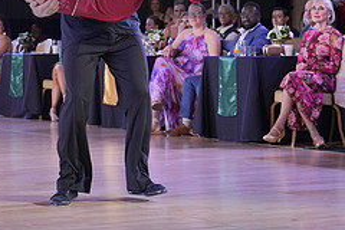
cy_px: -19
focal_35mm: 140
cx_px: 119
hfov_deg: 14.6
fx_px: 1342
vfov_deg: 9.7
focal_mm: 58
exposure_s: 1/500
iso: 2000
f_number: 4
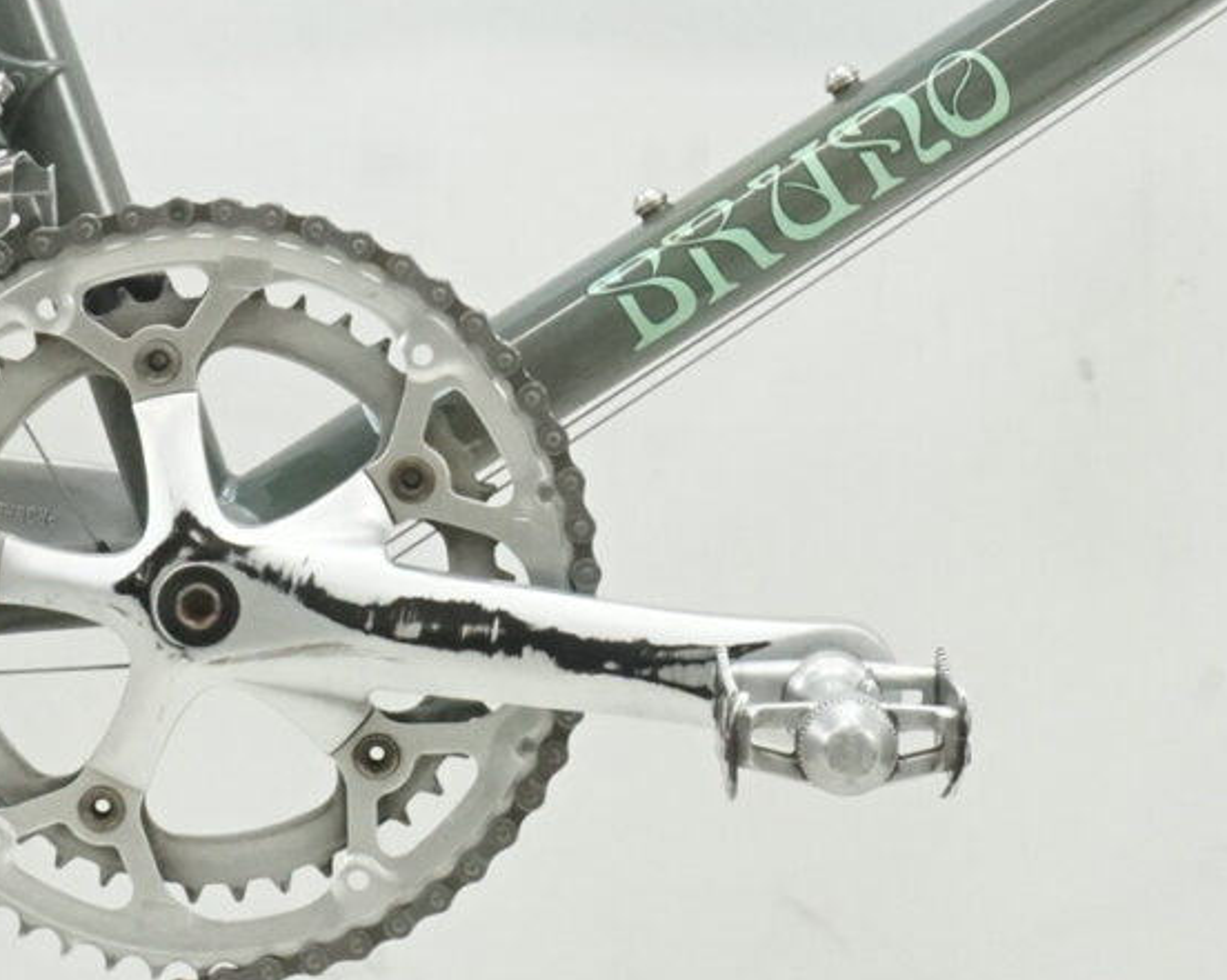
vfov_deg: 9.3
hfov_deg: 11.8
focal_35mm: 163
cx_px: 487
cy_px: -307
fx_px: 5922
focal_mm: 25
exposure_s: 1/40
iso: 2000
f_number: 10
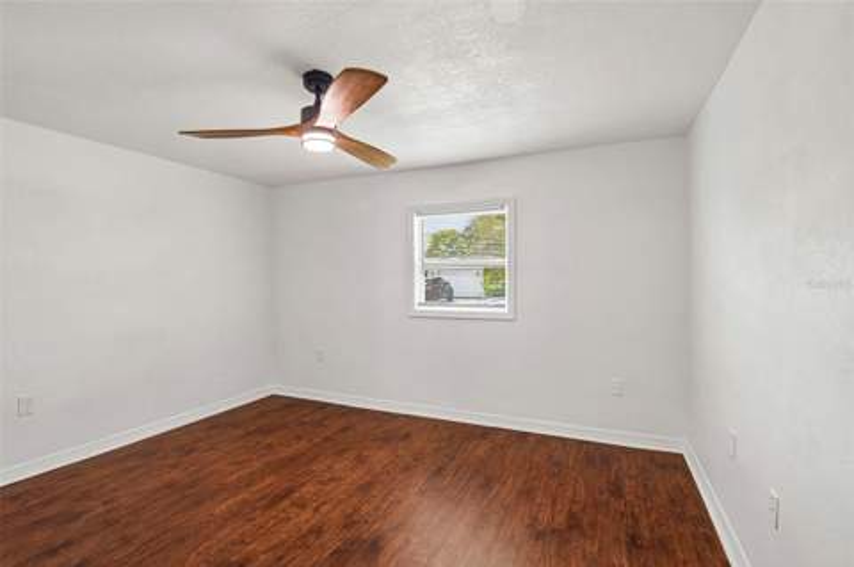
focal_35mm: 16
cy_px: 284
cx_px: 427
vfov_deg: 73.6
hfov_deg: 96.8
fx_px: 379
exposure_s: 1/25
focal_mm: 16
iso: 400
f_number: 9
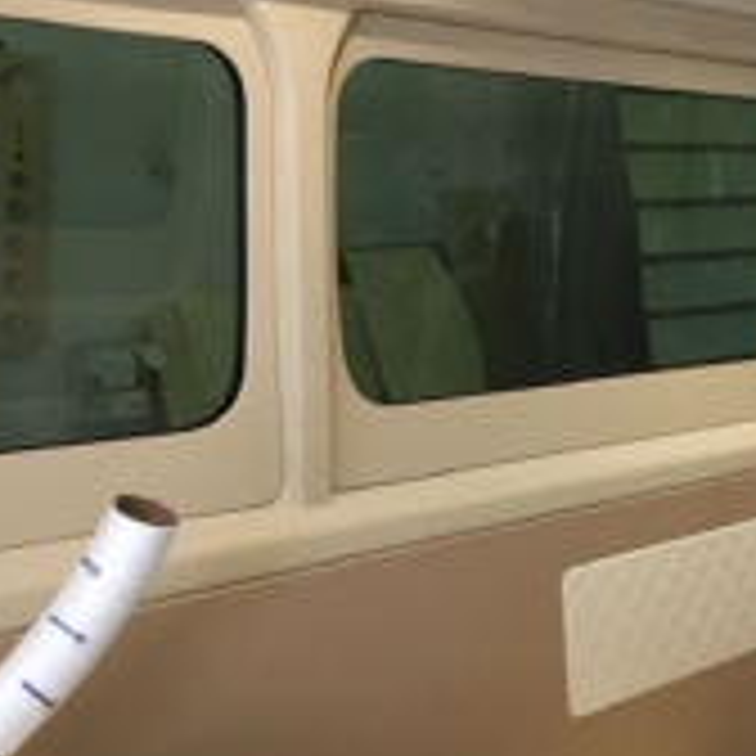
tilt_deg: -3.1
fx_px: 1507
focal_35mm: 61
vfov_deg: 28.2
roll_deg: +2.9
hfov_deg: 27.4
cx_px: 634
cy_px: 382
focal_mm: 4.15
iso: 80
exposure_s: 1/33
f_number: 2.2
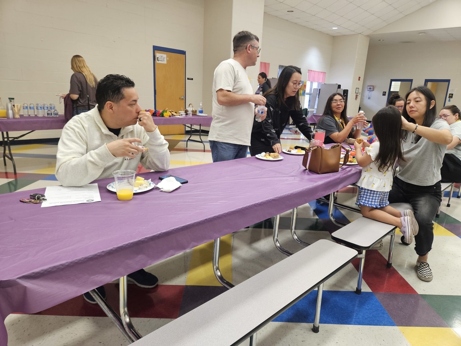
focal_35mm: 23
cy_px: 173
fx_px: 306
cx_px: 230
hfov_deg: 73.9
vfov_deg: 58.9
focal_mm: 5.4
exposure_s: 1/58.1
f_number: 1.8
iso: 250
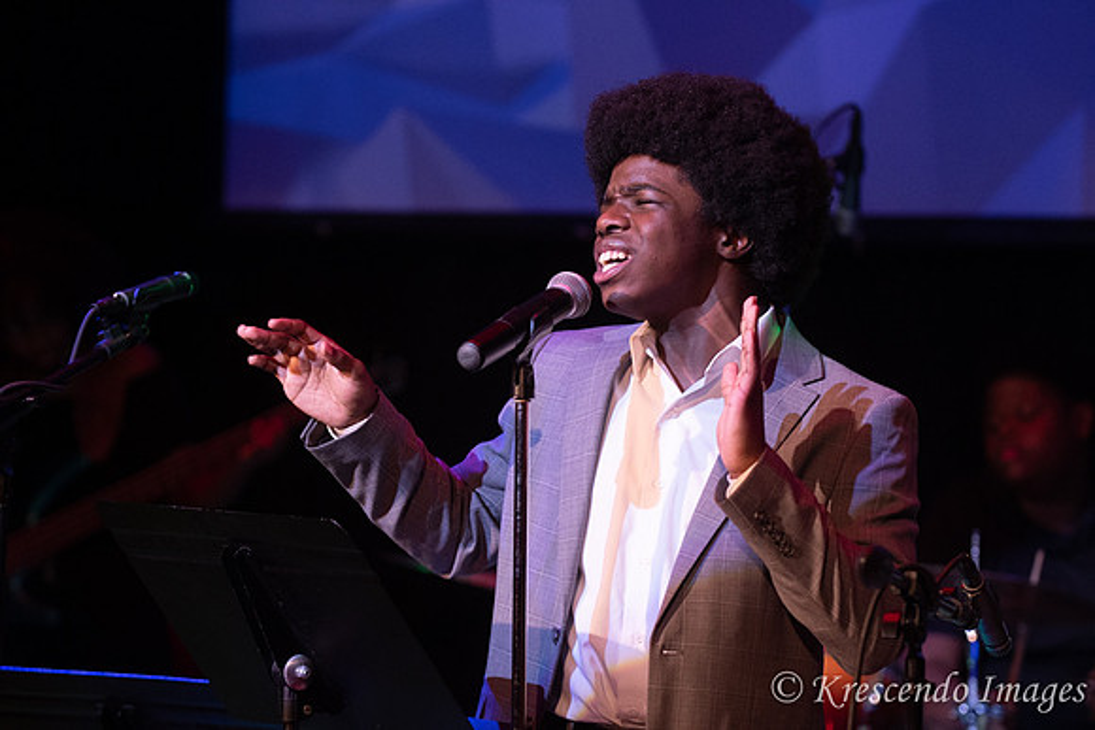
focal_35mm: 174
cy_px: 365
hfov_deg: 11.8
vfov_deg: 7.9
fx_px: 5293
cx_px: 548
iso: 1600
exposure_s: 1/200
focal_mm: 116
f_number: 2.8
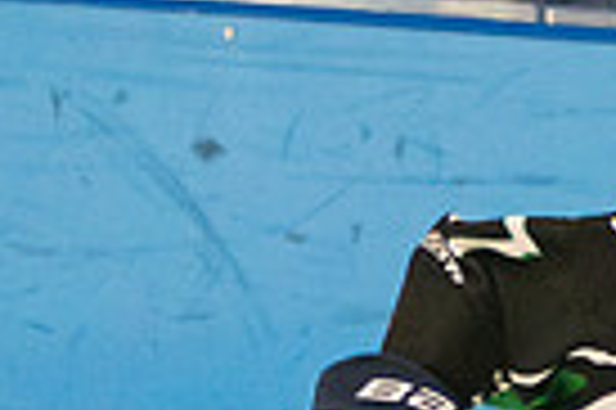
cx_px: 832
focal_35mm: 990
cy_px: 578
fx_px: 16920
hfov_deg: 2.1
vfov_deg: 1.4
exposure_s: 1/1000
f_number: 3.2
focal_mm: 120
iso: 3200
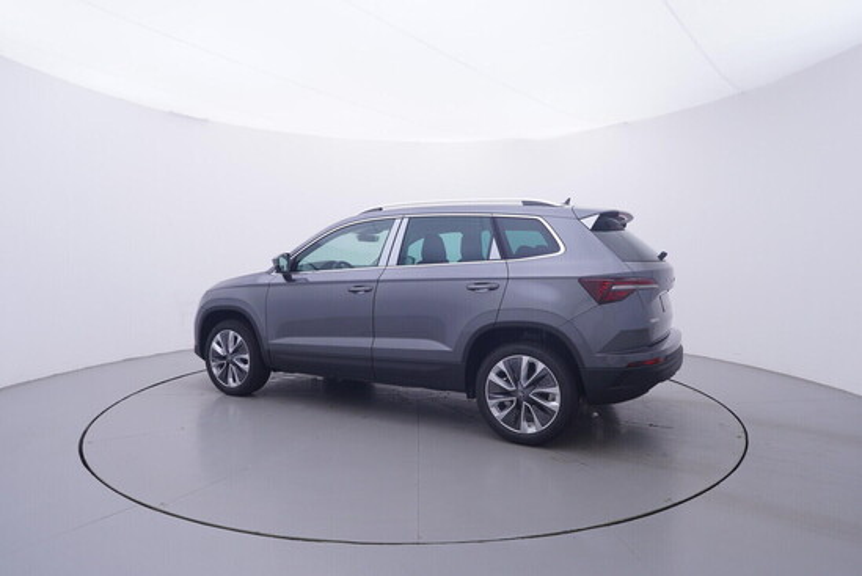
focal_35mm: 22
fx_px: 539
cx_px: 431
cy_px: 288
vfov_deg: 56.2
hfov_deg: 77.3
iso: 200
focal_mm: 15
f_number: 5
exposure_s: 1/80
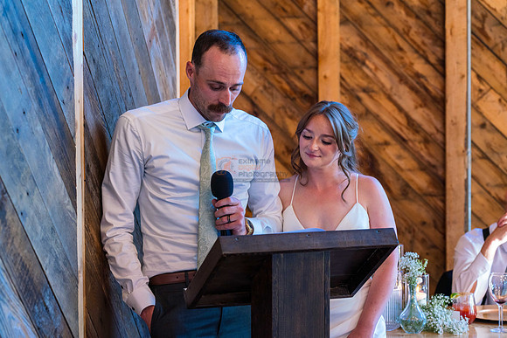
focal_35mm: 72
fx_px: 1014
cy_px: 169
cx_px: 254
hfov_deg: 28.1
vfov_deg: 18.9
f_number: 3.5
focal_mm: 72
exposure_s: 1/125
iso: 1000
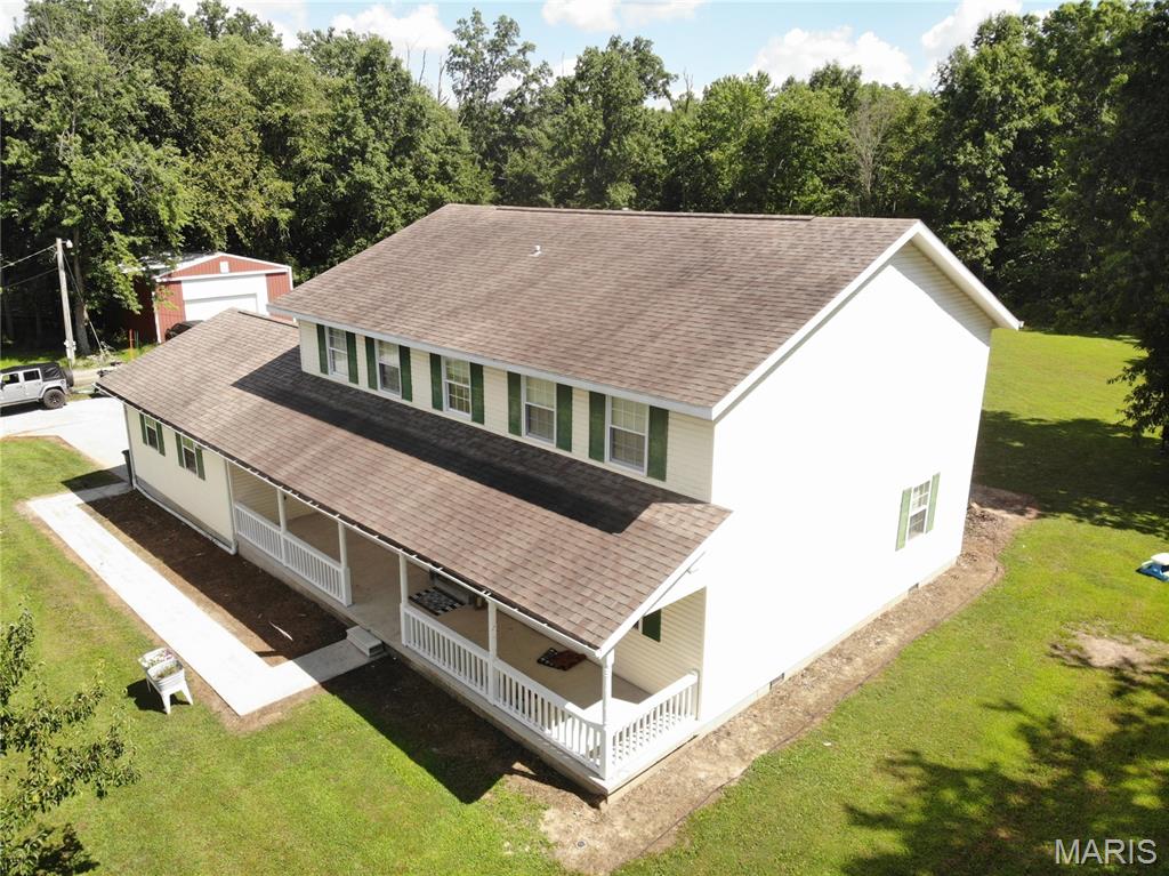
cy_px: 438
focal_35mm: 24
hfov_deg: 71.6
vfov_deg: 56.8
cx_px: 584
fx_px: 810
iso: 100
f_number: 2.8
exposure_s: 1/50
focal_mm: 4.5
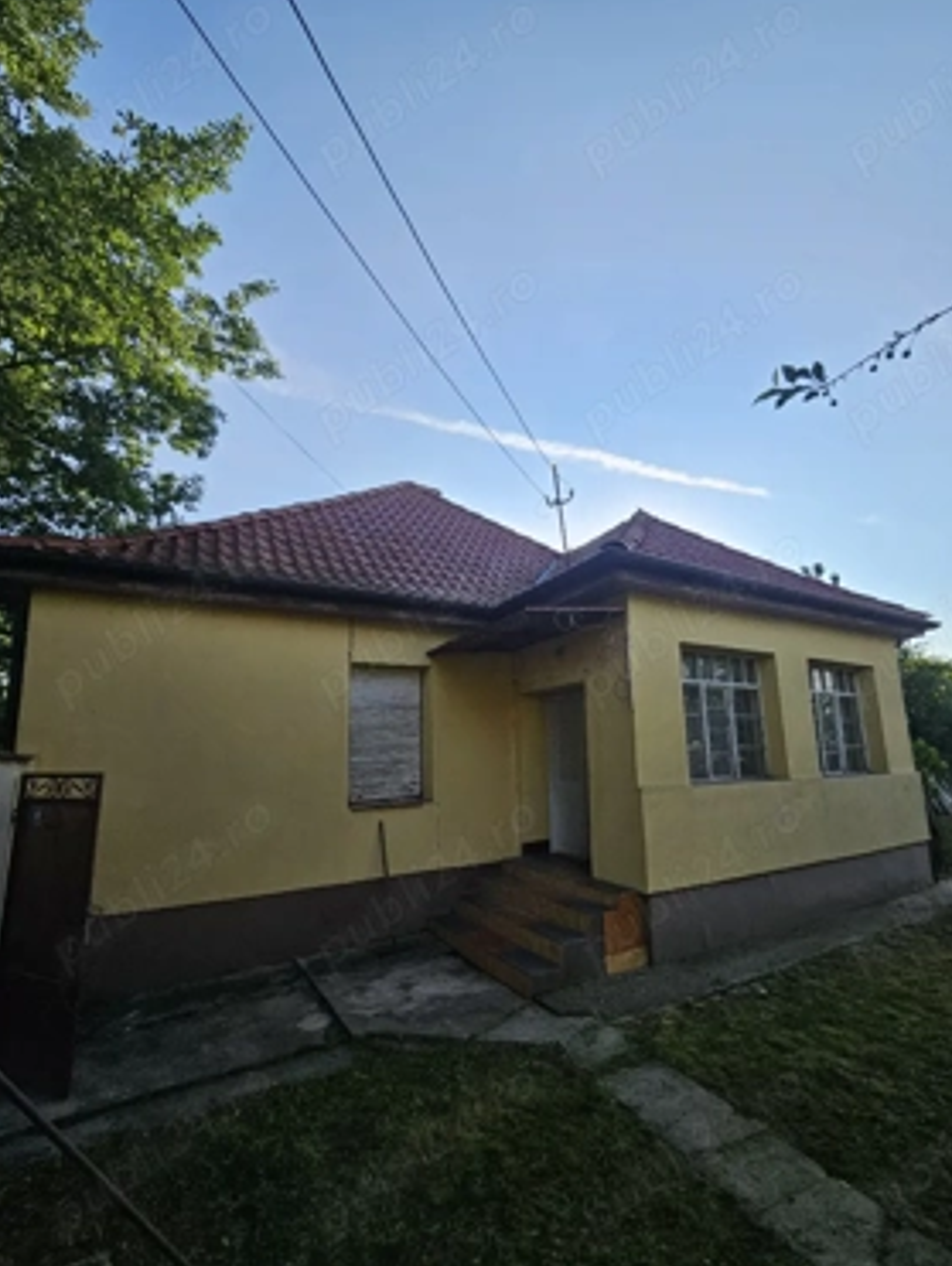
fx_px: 512
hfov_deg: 85.7
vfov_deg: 102.0
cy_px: 659
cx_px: 495
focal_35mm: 14
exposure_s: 1/1429
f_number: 2.2
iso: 50
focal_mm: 2.2
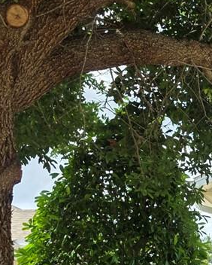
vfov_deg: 18.6
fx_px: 799
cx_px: 441
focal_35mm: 102
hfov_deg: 12.9
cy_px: 227
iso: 80
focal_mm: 6.3
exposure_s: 1/1839
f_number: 1.7
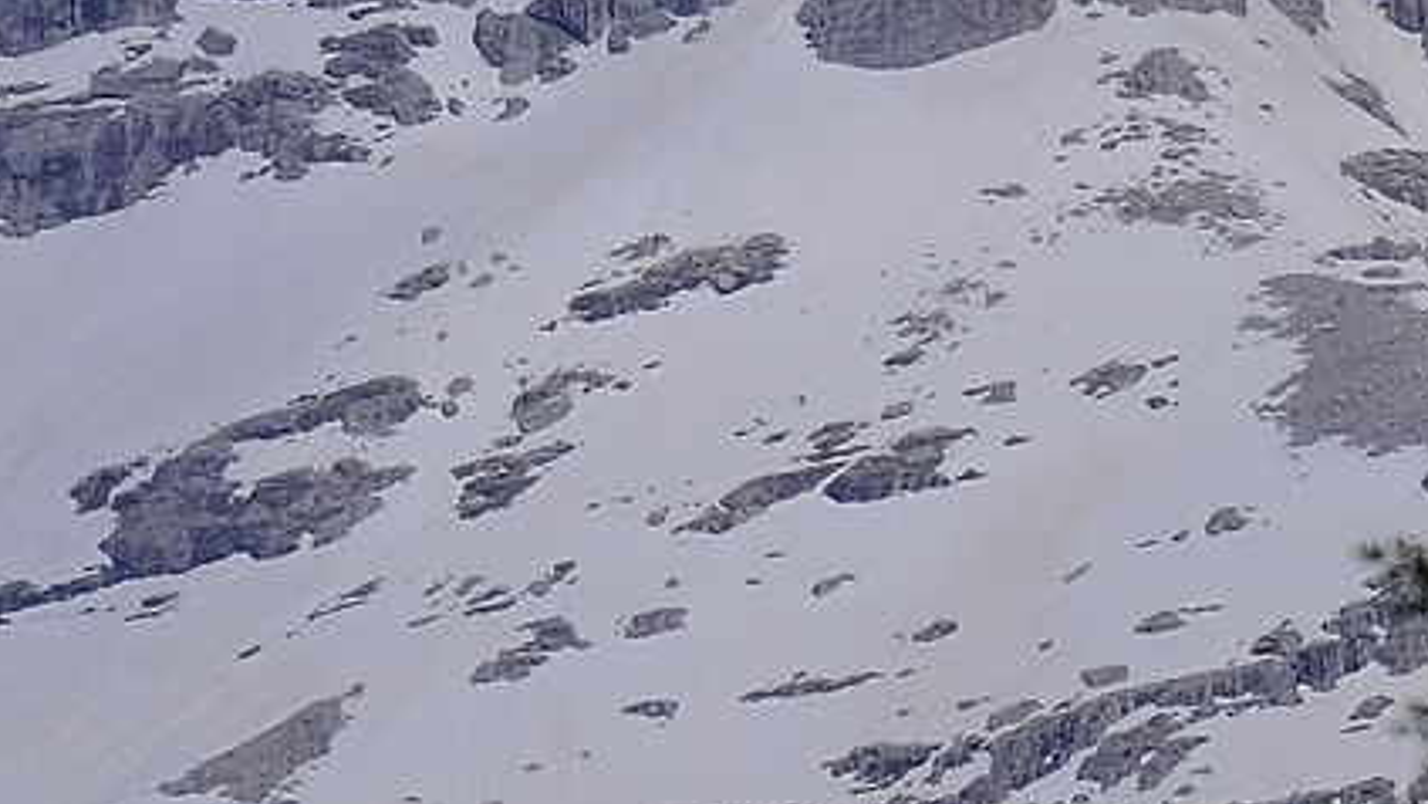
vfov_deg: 1.0
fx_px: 45479
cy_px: 882
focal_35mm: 1201
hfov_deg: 1.8
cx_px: 476
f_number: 6.4
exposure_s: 1/2500
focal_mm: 134.5
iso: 640
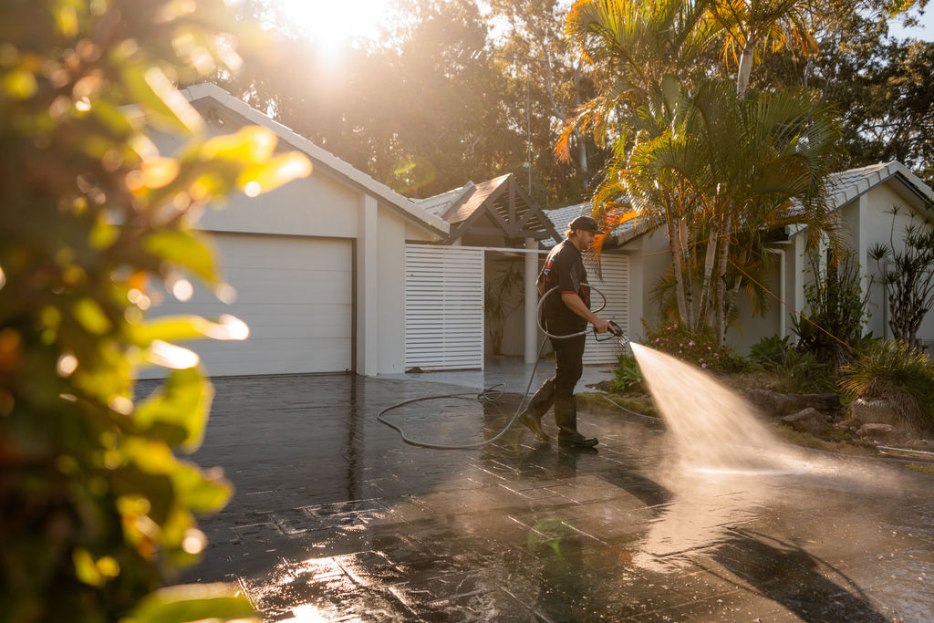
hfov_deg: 65.5
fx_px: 726
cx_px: 467
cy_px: 312
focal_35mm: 28
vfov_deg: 46.4
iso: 125
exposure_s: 1/400
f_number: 2.8
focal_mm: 28
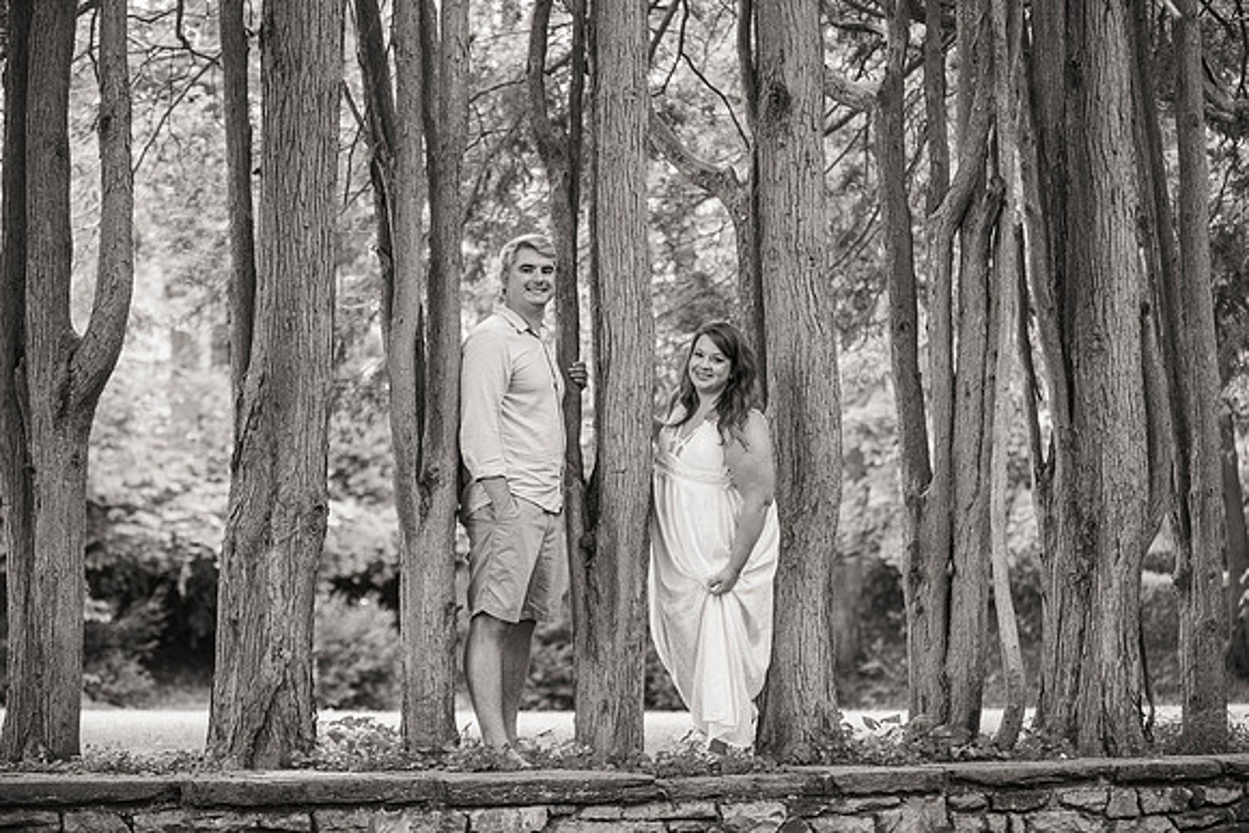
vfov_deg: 18.8
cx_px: 641
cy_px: 411
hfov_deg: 27.8
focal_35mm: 73
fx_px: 2519
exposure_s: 1/60
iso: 800
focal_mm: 70
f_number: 2.8
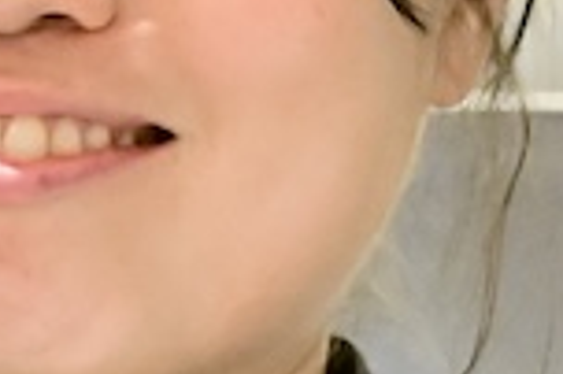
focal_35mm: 474
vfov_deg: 2.9
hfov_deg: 4.3
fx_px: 7405
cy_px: 341
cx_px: -341
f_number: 6.3
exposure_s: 1/200
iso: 4000
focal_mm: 48
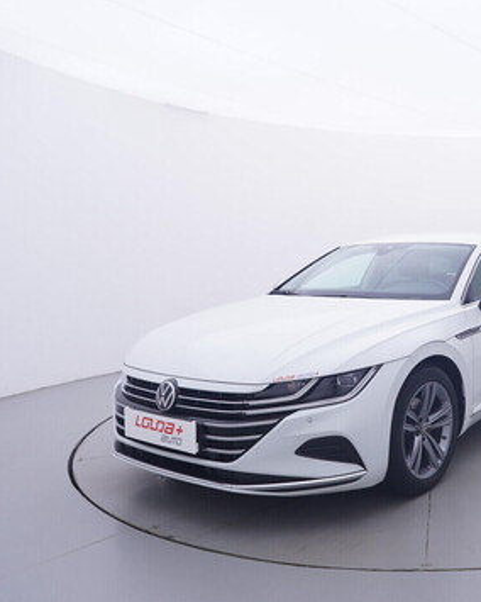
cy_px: 294
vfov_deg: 54.6
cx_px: 448
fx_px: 582
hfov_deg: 40.8
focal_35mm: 33
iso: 200
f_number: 5
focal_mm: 15
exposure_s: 1/80
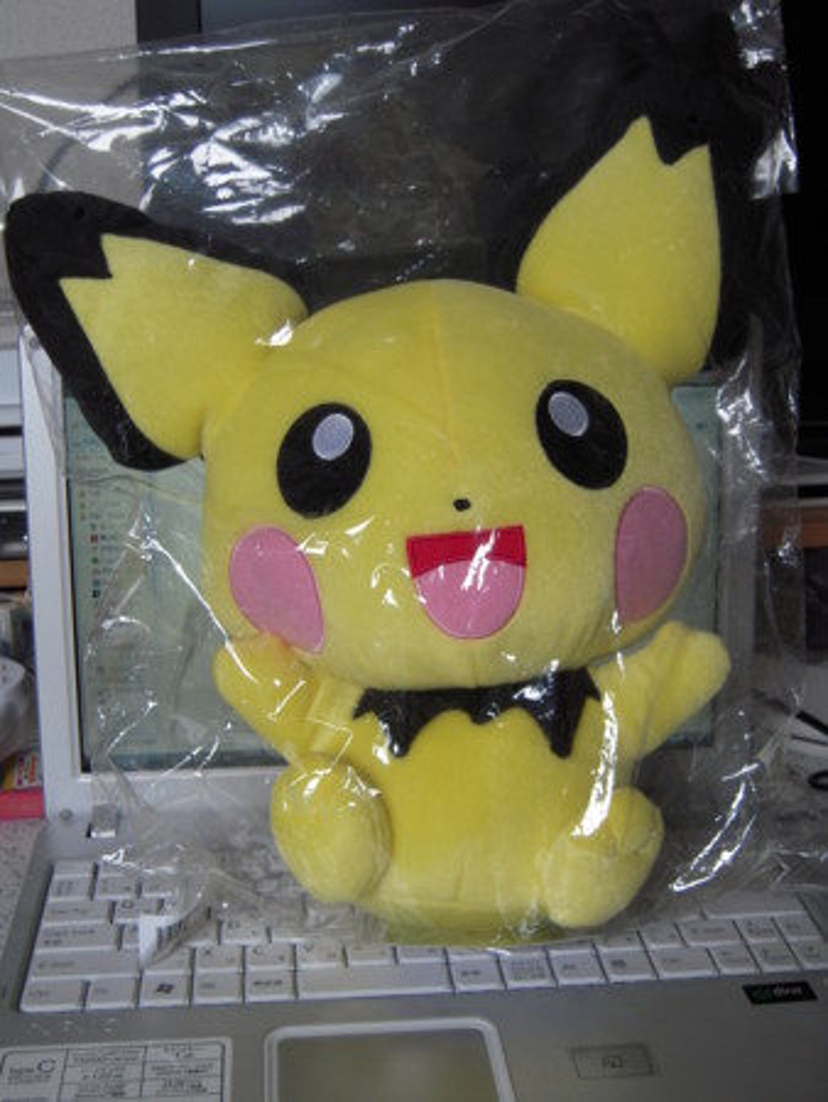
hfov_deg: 29.1
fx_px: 1593
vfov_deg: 38.2
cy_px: 551
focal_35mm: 50
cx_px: 414
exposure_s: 1/50
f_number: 3.5
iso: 160
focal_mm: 8.9
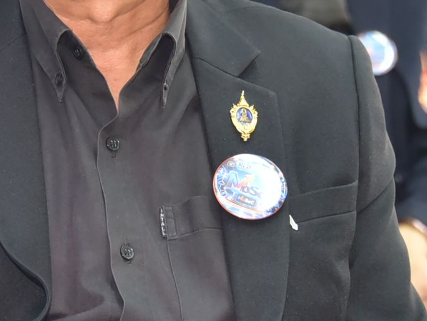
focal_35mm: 323
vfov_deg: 4.6
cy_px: 96
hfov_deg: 6.1
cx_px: 125
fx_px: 3985
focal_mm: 92
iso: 2000
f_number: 5.6
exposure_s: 1/160
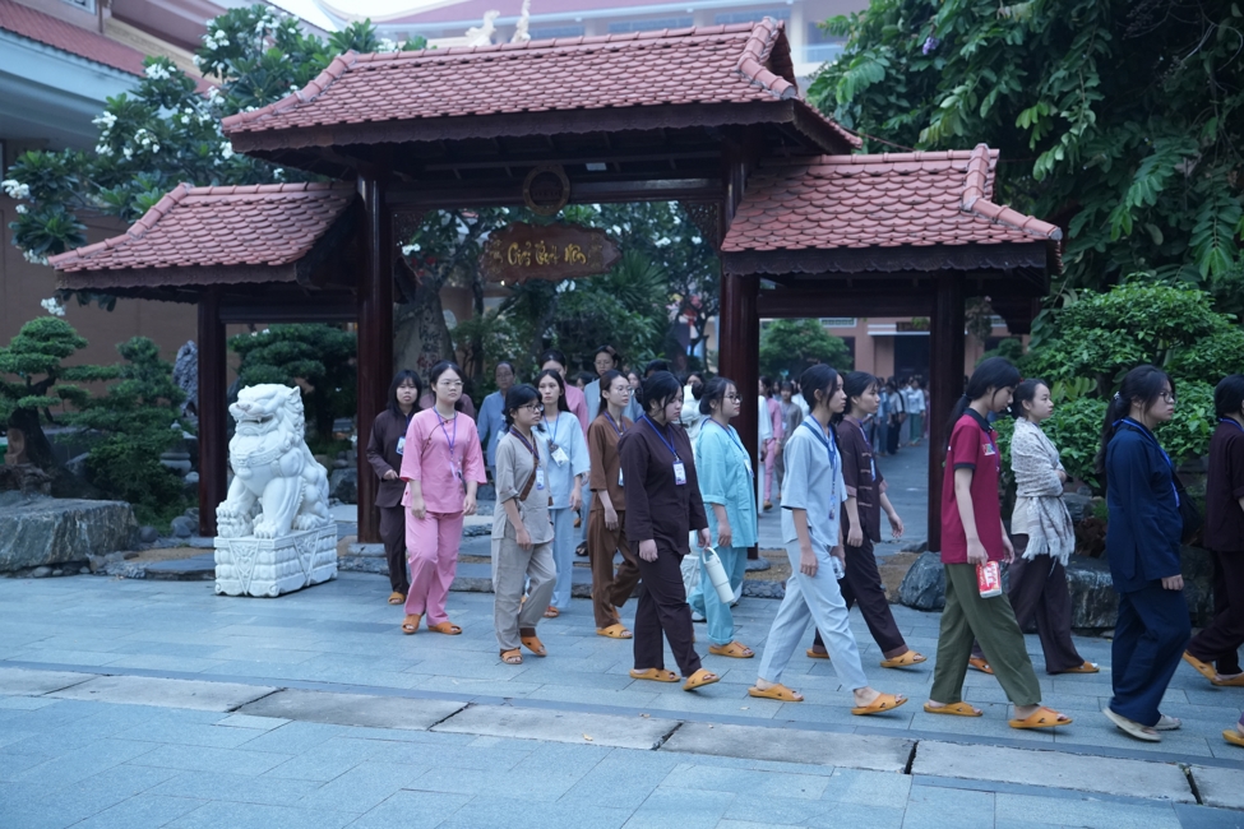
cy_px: 414
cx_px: 622
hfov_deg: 49.6
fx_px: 1348
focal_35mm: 39
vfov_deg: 34.2
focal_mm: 39
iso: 3200
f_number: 2.8
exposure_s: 1/125
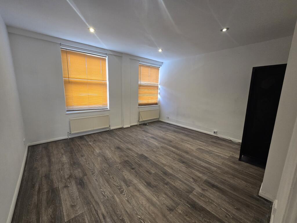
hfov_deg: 106.2
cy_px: 112
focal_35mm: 13
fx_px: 112
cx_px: 148
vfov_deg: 89.9
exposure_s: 1/60
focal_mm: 2.2
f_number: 2.2
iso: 200
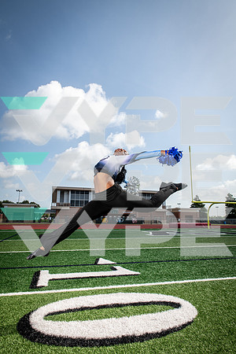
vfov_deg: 73.7
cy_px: 177
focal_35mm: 24
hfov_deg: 53.1
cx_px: 118
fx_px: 236
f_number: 7.1
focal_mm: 24
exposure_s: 1/400
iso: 125
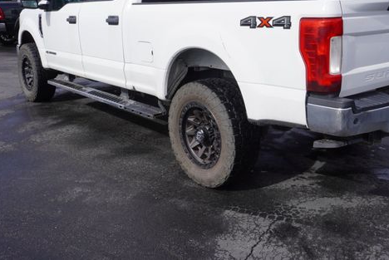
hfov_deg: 47.2
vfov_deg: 32.4
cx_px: 221
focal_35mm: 41
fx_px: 443
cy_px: 83
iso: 100
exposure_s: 1/320
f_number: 8
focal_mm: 20
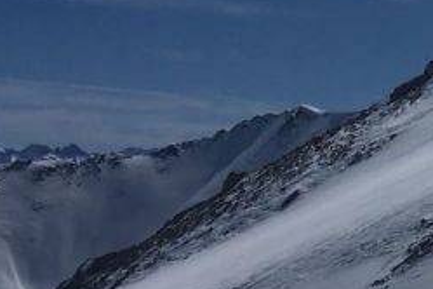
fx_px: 1491
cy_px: -219
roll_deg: -0.8
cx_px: 548
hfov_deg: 15.8
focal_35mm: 124
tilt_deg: +13.7
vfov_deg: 10.4
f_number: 2.2
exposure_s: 1/12821
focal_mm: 4.15
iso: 25
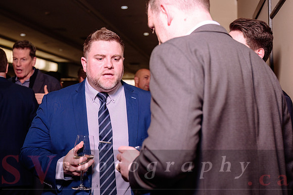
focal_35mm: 60
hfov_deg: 33.3
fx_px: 488
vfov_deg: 22.6
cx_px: 172
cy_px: 80
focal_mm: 51
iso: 800
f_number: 4
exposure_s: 1/100
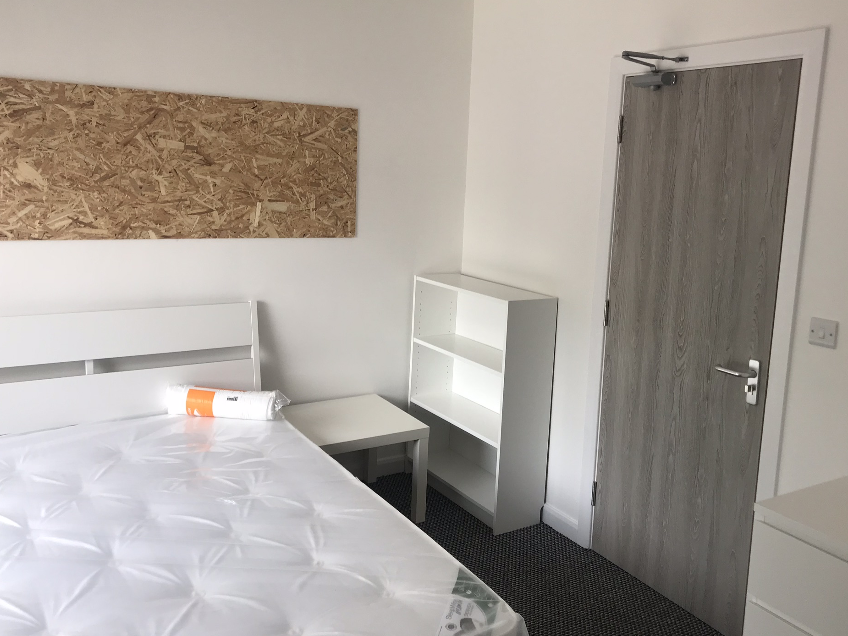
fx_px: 759
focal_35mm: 31
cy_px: 289
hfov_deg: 58.3
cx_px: 457
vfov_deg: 45.4
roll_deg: -2.9
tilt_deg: -8.0
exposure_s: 1/100
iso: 20
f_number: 1.8
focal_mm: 3.99
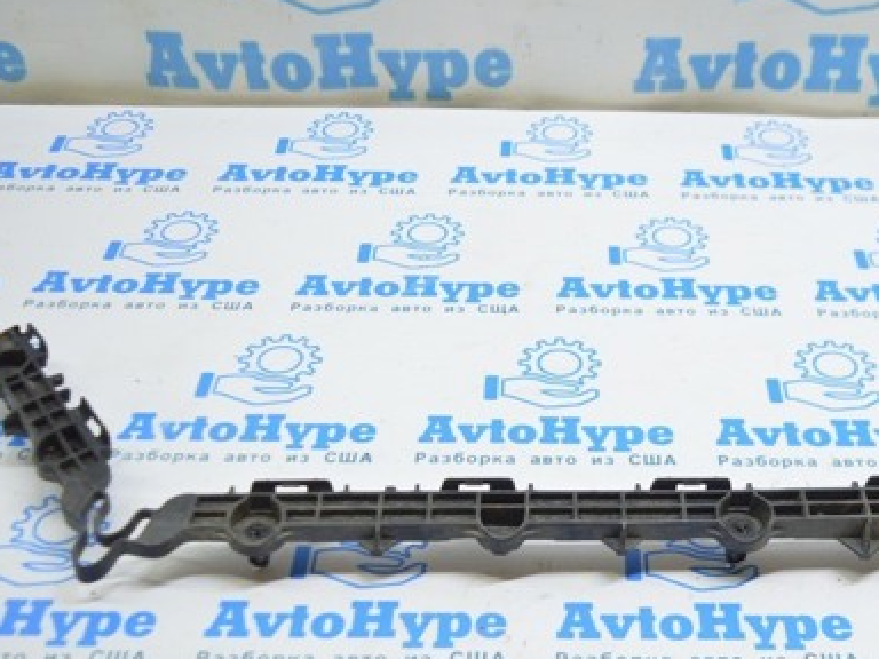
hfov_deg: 39.3
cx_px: 563
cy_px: 438
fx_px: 1219
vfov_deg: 30.1
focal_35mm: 48
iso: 400
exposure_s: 1/50
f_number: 3.8
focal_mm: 20
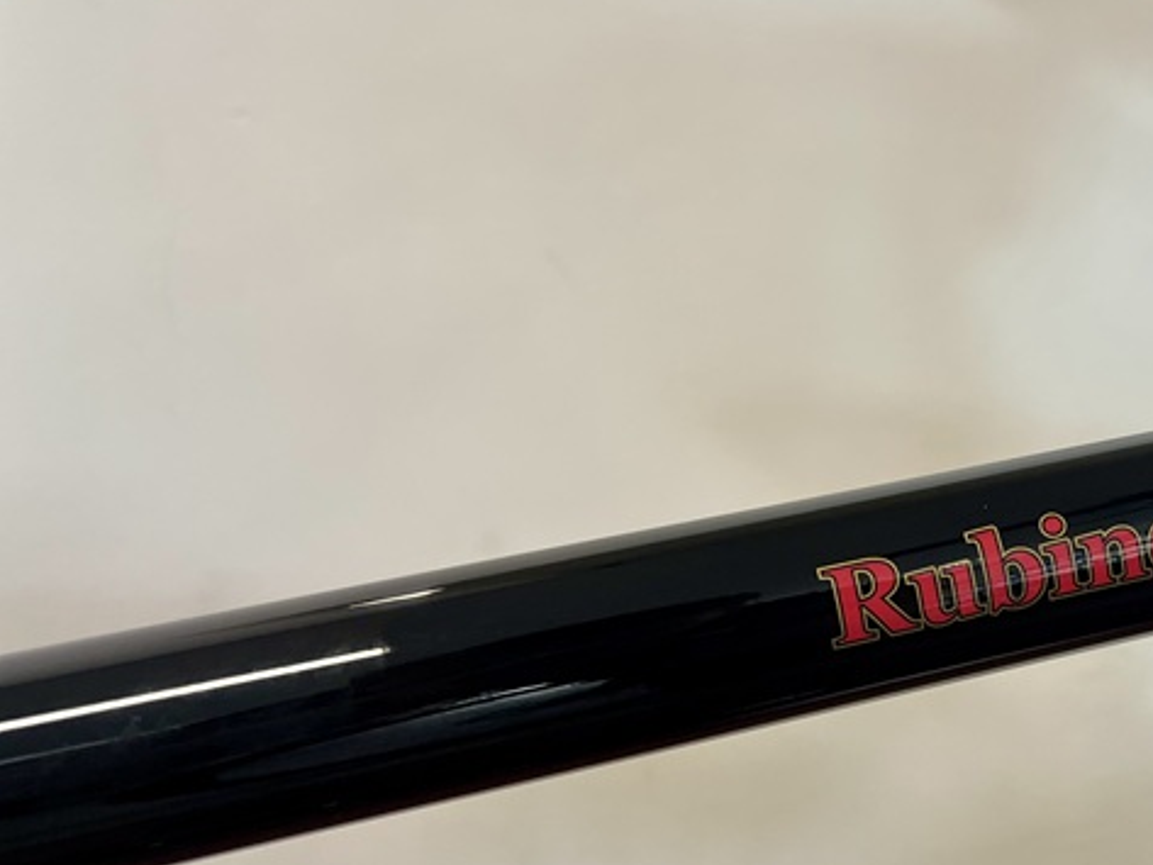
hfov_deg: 40.6
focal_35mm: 44
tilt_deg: -10.9
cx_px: 973
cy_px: 541
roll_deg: -8.1
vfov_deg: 32.7
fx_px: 1466
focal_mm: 5.1
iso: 125
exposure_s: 1/100
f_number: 1.6
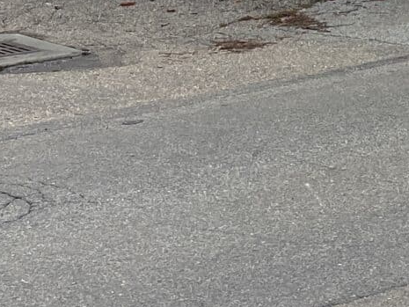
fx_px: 1690
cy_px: -428
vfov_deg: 9.3
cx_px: 276
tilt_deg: +5.3
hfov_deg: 13.8
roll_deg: -0.7
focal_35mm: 143
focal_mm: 4.25
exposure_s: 1/678
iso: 32
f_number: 1.8
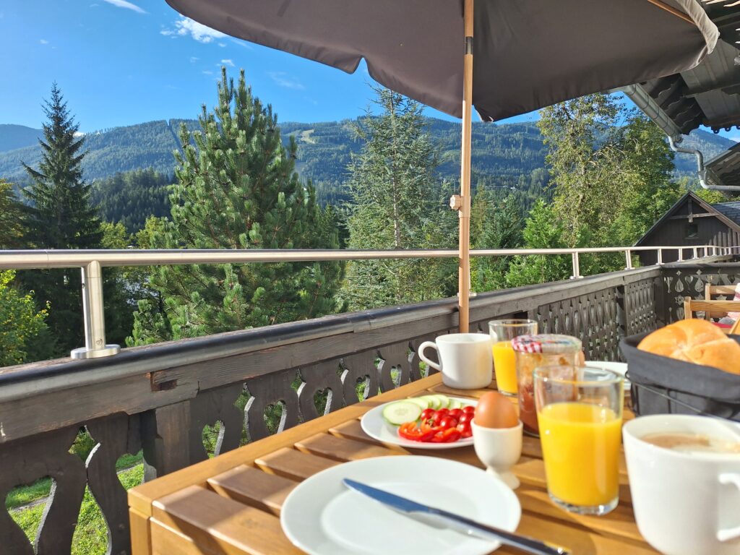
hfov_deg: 73.9
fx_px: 492
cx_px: 370
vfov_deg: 58.9
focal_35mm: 23
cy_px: 278
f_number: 1.8
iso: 40
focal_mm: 5.54
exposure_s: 1/2028
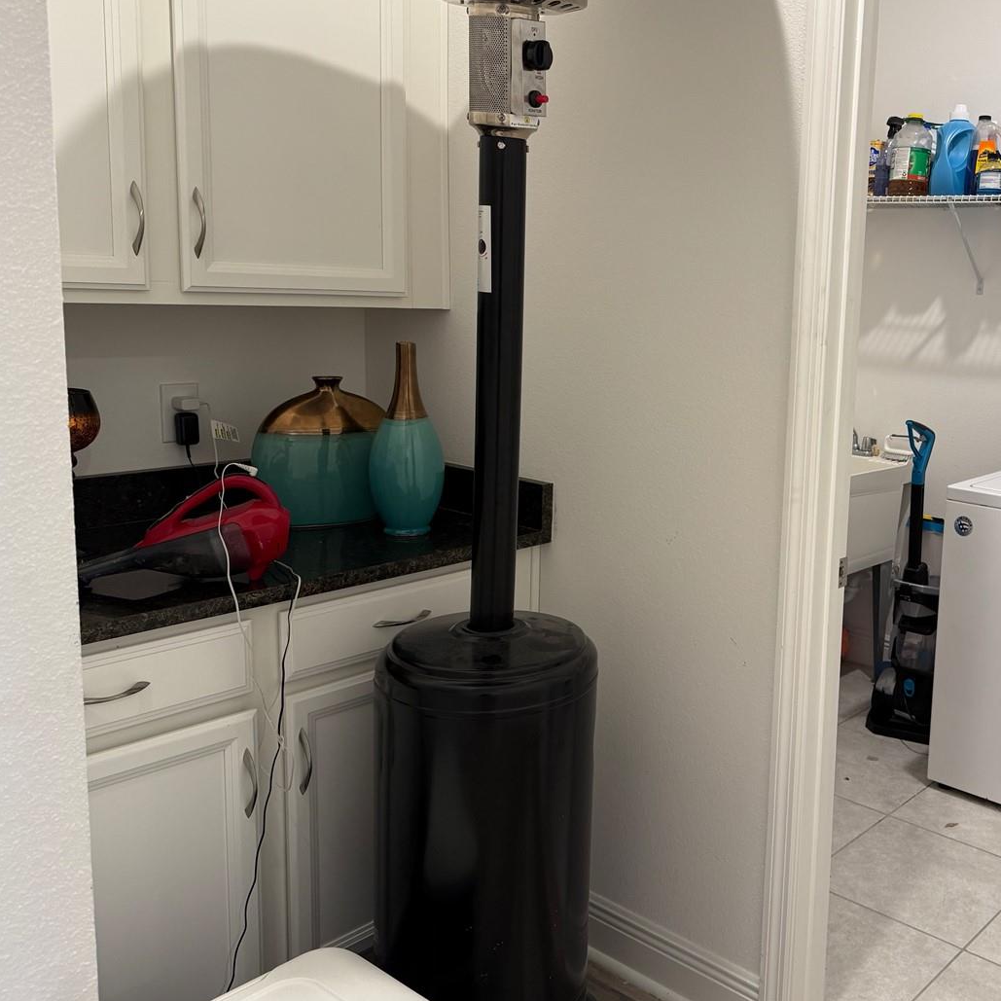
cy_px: 457
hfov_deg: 48.0
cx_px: 744
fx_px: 1080
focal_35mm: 33
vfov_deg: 49.7
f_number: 1.78
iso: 125
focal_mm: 6.76
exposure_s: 1/60
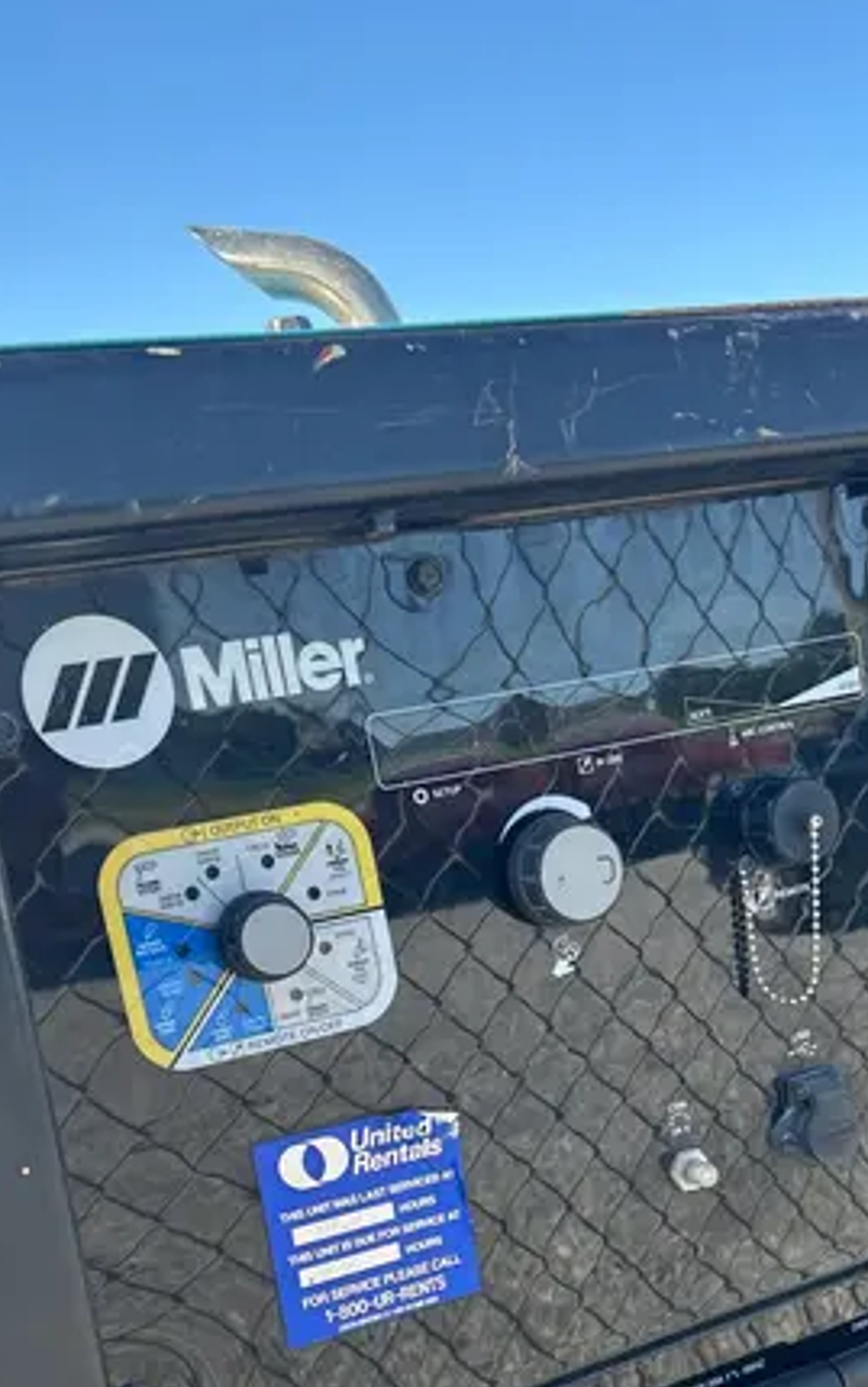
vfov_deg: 41.0
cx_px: 684
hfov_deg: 27.0
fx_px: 1778
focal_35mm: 47
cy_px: 1085
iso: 50
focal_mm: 5.7
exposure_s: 1/461
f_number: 1.5
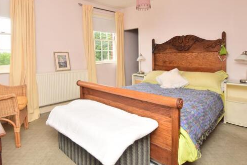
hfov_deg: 83.9
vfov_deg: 60.8
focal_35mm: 20
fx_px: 137
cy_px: 59
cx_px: 118
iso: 400
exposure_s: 1/160
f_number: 6.3
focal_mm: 10
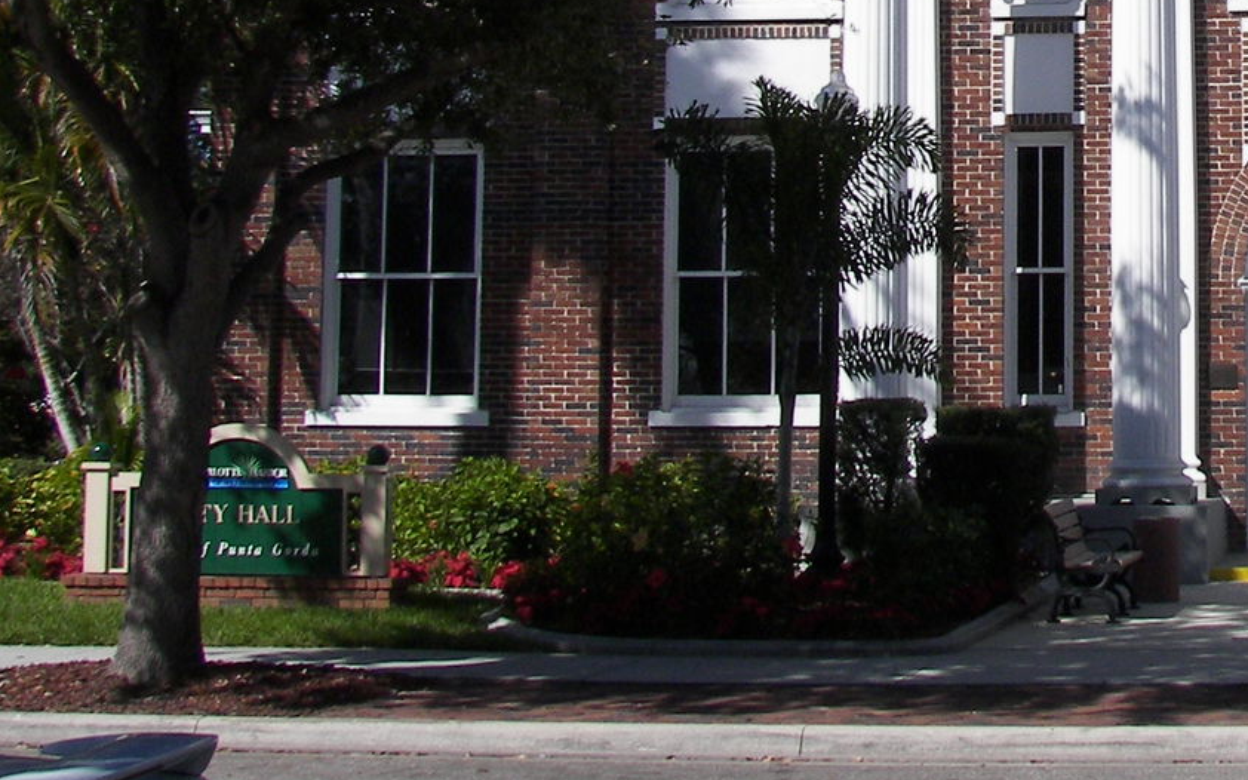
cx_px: 1279
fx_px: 2959
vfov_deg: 14.6
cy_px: -116
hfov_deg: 22.8
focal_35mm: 87
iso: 64
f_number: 5.6
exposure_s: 1/640
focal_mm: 6
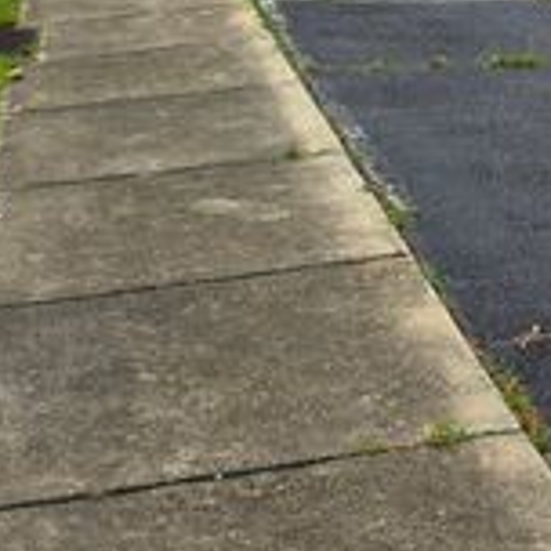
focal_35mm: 89
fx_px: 1603
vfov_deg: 16.5
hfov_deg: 19.0
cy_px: -426
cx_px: 540
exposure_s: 1/7058
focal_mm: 6.5
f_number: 1.4
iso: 64
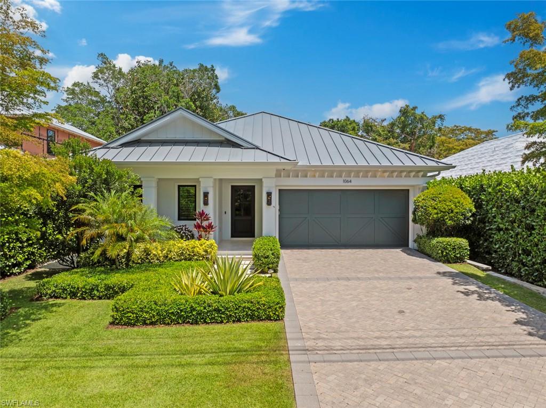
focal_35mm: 24
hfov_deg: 71.6
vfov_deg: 56.7
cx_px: 273
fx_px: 378
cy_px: 204
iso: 100
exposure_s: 1/1600
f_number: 2.8
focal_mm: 12.29
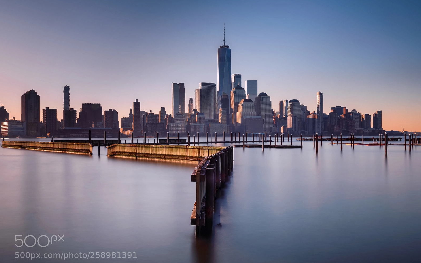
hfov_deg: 52.7
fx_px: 425
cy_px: 134
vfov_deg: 34.4
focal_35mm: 37
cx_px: 210
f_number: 20
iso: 50
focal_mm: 36
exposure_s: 64
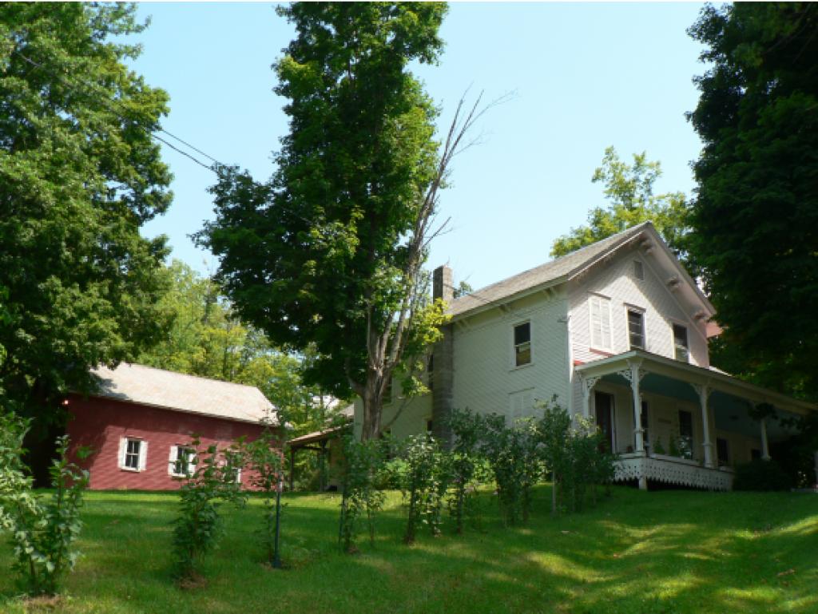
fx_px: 851
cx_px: 409
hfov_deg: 51.3
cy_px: 307
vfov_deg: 39.7
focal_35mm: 36
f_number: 4
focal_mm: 6
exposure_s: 1/200
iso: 80
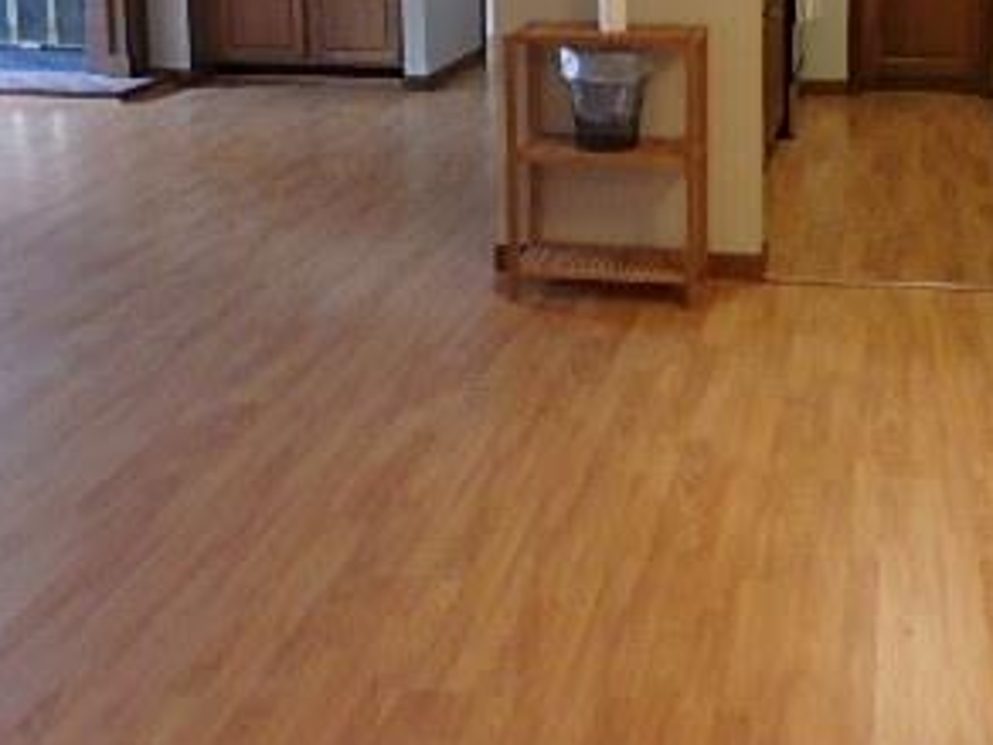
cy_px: -37
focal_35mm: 46
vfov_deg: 29.0
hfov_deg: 40.2
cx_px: 735
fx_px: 1320
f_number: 3.5
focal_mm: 3.7
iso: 640
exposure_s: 1/30
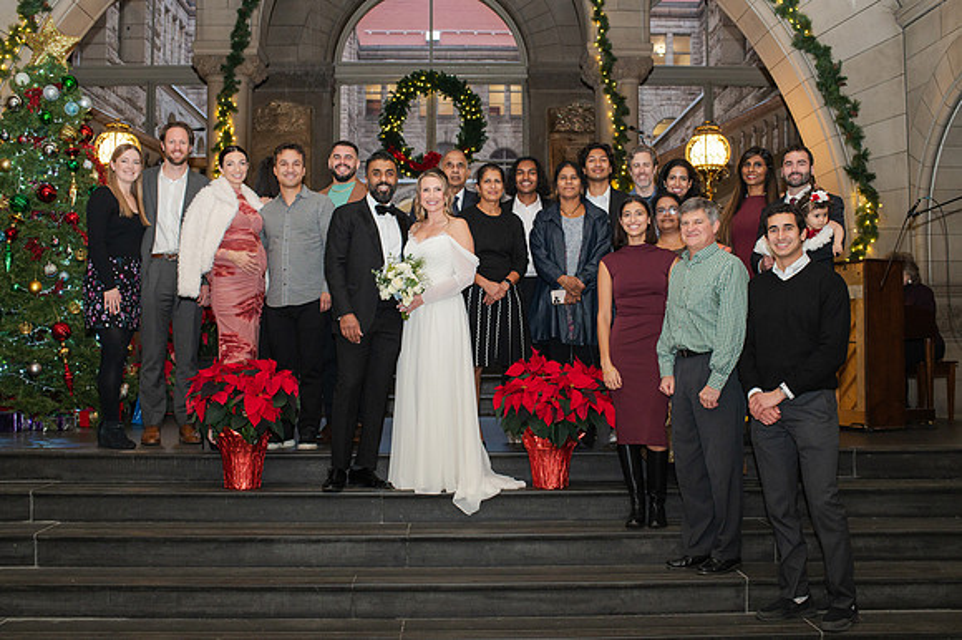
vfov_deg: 35.3
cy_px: 298
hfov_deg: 51.2
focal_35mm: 38
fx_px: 1005
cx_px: 478
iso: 1000
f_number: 4
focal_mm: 35
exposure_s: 1/200
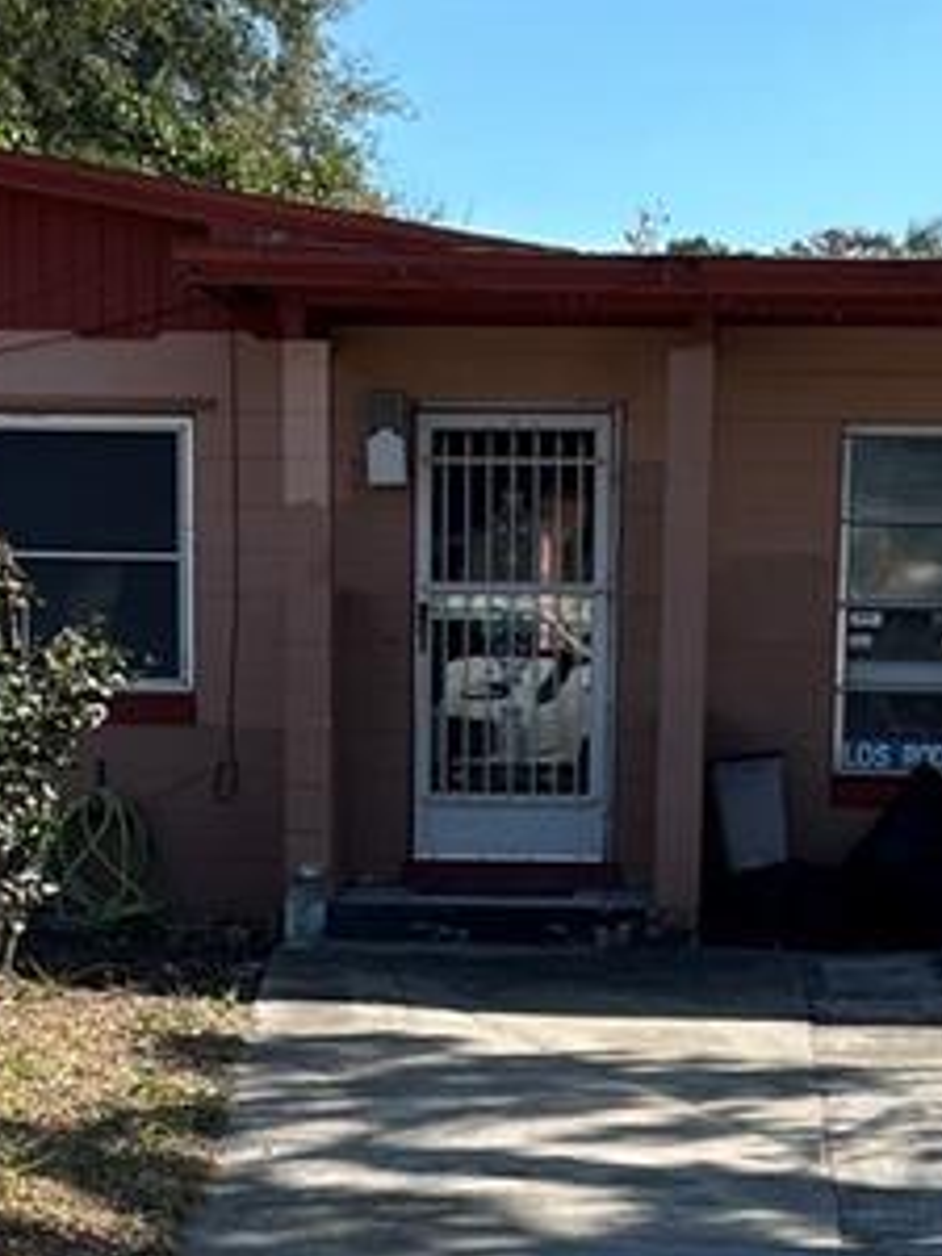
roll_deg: -0.9
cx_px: 481
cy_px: 1231
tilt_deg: -8.7
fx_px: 3774
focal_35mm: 104
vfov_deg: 18.4
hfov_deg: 14.2
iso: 50
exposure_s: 1/2299
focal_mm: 5.7
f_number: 1.5
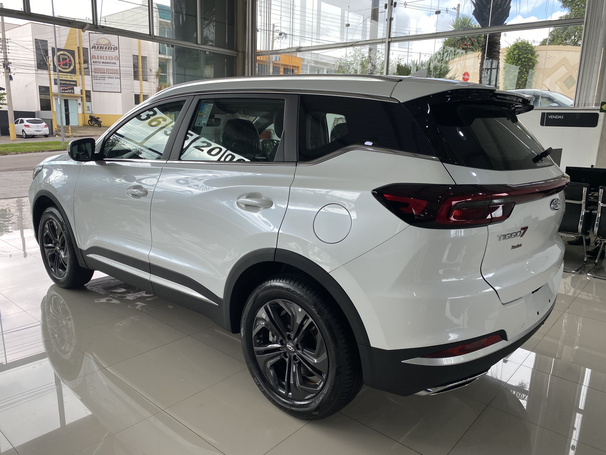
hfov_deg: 67.3
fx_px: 455
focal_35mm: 26
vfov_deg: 53.1
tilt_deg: -13.0
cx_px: 303
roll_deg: -1.9
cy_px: 228
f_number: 1.8
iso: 32
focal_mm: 4.25
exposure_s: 1/822
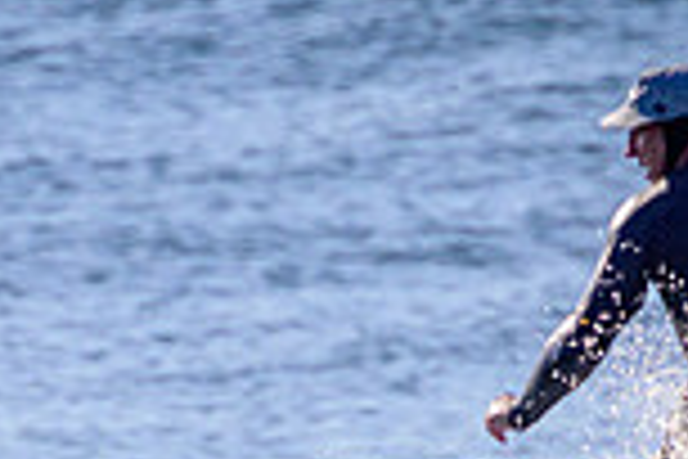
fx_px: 65030
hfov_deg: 0.6
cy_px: 640
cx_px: 214
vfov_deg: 0.4
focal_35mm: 3403
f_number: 11
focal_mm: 800
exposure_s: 1/2000
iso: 800
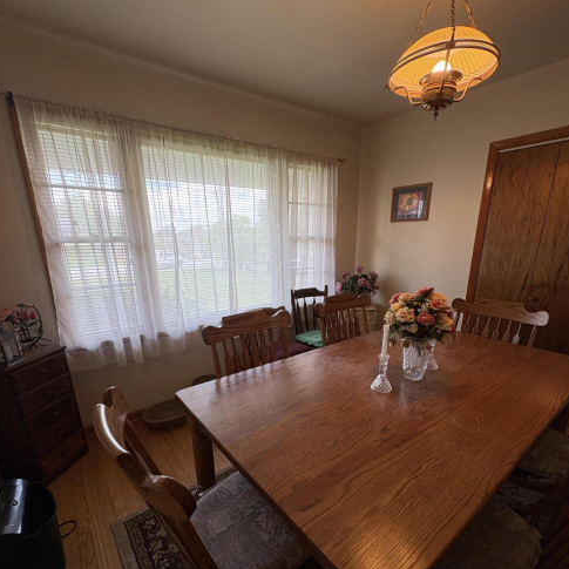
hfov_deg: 84.0
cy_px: 334
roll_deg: +0.1
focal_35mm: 17
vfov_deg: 83.2
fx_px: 316
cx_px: 289
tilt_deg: -16.1
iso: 100
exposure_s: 1/120
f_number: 2.2
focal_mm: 2.22
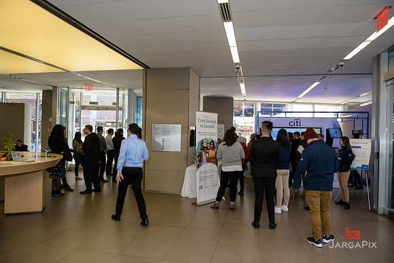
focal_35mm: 24
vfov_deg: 53.2
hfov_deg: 73.7
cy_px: 132
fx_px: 263
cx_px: 197
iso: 200
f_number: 3.2
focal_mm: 24
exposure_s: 1/125
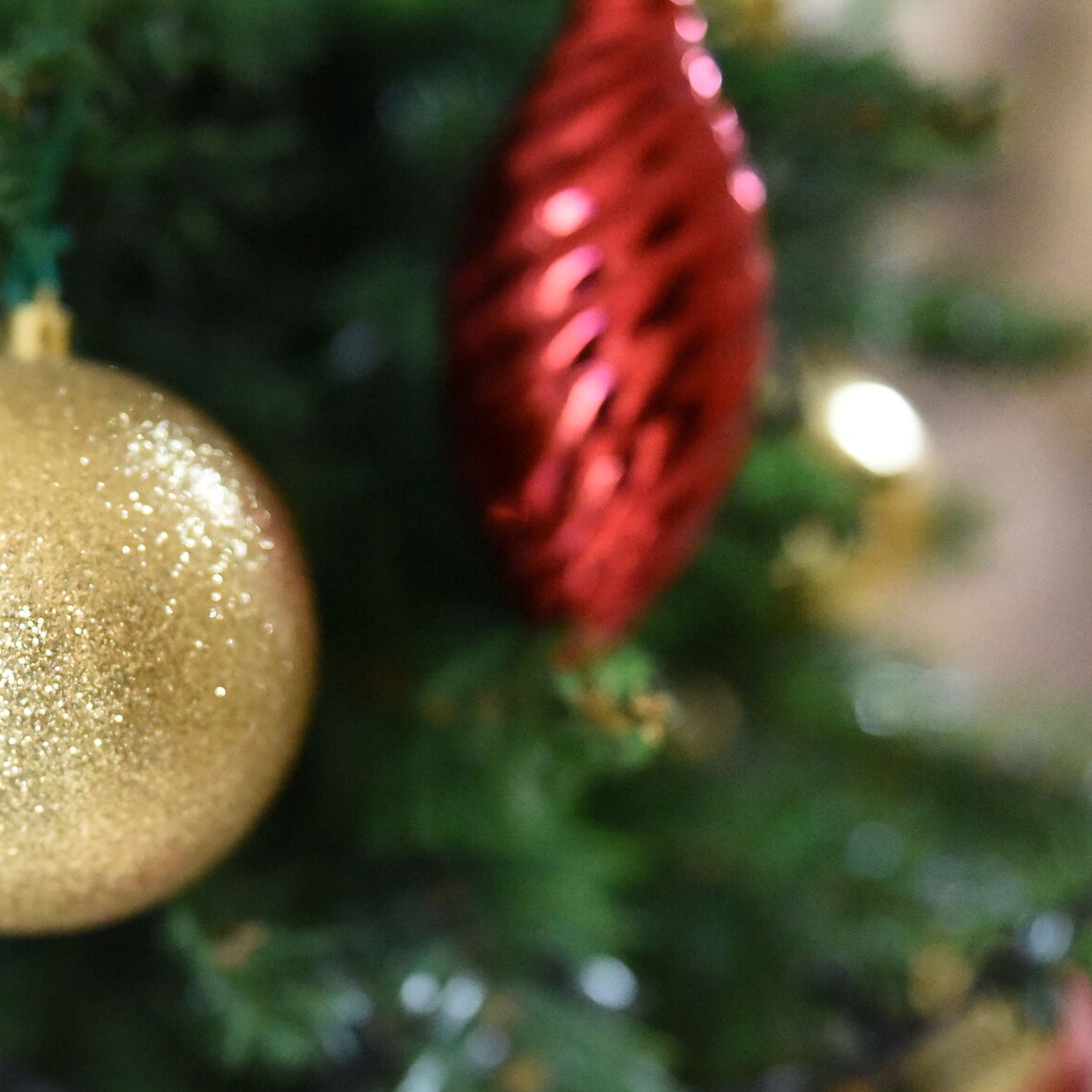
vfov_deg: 34.6
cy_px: 633
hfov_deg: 32.2
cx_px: 26
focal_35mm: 49
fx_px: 1749
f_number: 1.7
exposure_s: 1/4000
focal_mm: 28
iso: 12800
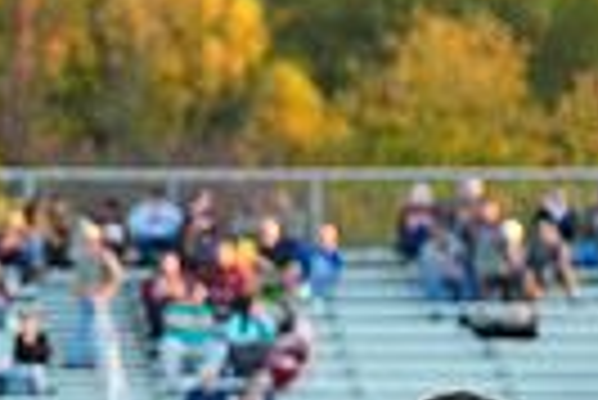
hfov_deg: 4.7
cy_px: 591
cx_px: -652
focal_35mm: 432
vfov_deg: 3.2
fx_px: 7184
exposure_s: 1/1250
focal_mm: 99
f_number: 3.2
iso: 2500
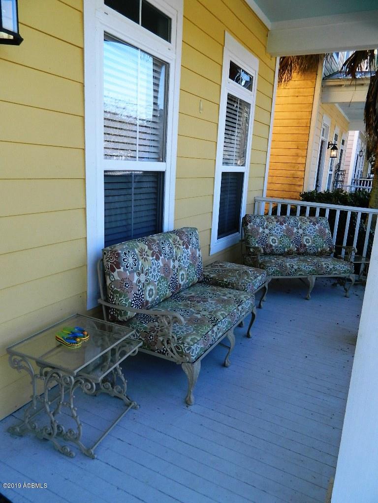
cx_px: 189
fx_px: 364
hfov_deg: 54.9
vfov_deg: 69.4
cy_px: 252
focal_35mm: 25
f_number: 3.1
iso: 80
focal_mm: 4.5
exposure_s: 1/200
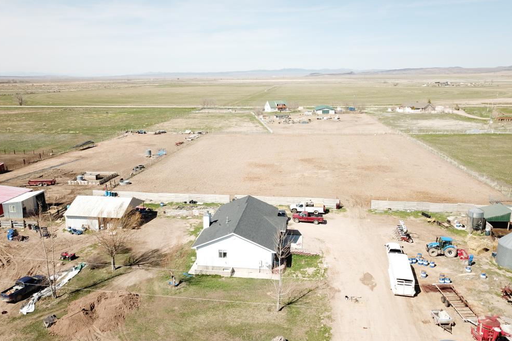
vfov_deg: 46.4
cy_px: 178
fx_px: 398
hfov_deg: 65.5
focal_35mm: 28
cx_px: 250
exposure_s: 1/1161
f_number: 2.2
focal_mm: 4.73
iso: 100
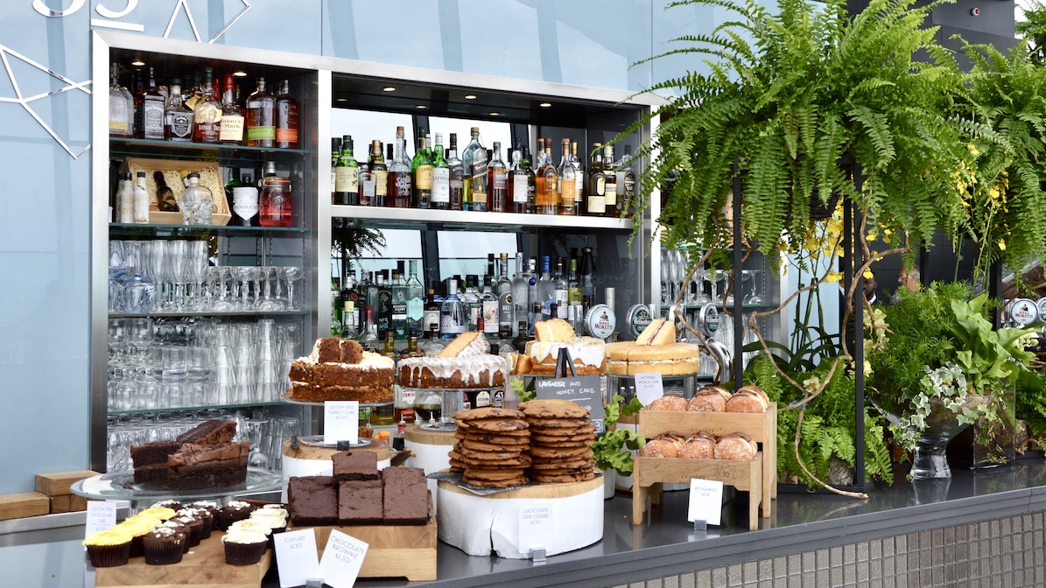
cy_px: 254
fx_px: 1137
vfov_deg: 29.0
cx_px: 524
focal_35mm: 41
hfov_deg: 49.4
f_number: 5.6
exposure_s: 1/125
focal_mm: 26
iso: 400
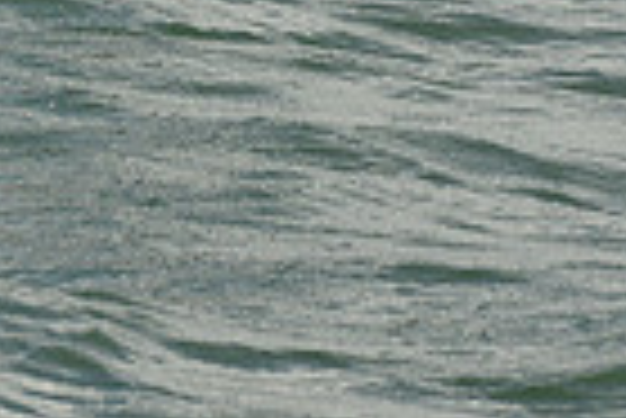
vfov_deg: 3.1
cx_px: -43
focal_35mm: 437
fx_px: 7607
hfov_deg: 4.7
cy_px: -881
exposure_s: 1/800
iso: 320
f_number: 11
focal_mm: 105
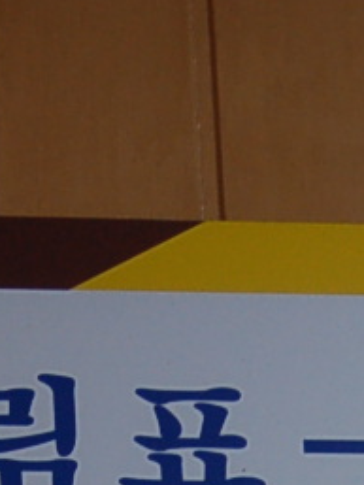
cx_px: -115
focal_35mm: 219
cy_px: 910
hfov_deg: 6.7
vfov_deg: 8.6
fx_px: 3068
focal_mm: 26
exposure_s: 1/90
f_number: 4.8
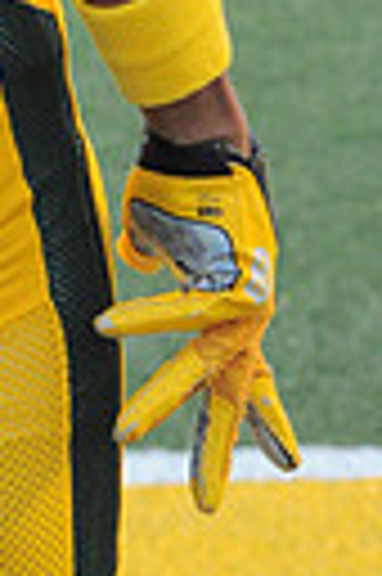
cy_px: -716
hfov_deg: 2.7
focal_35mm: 507
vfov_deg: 4.0
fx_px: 8091
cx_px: -333
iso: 6400
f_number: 10
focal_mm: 112
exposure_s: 1/160
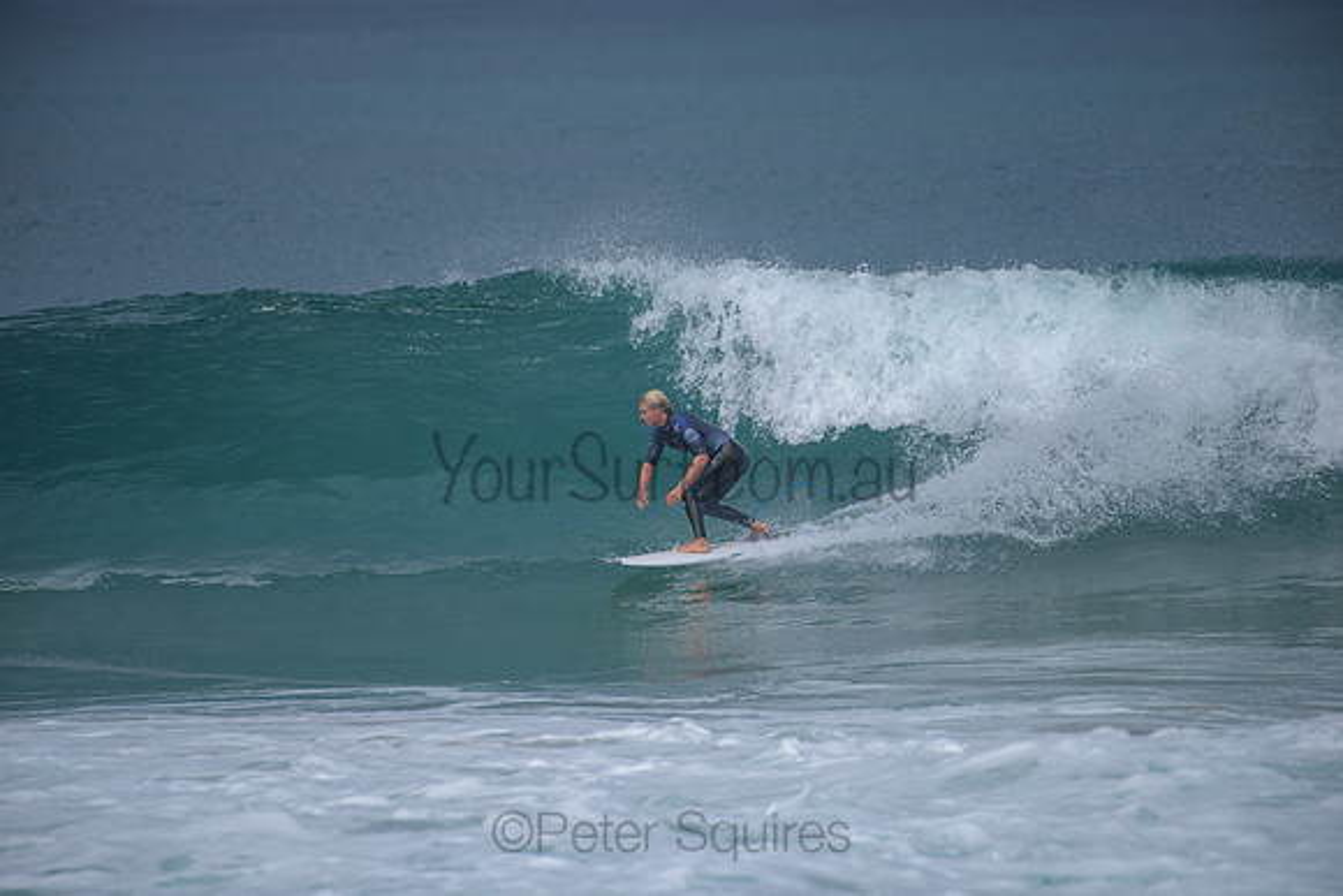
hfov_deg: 4.1
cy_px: 448
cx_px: 672
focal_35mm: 500
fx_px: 18656
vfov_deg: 2.8
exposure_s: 1/2000
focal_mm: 500
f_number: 5.6
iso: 160
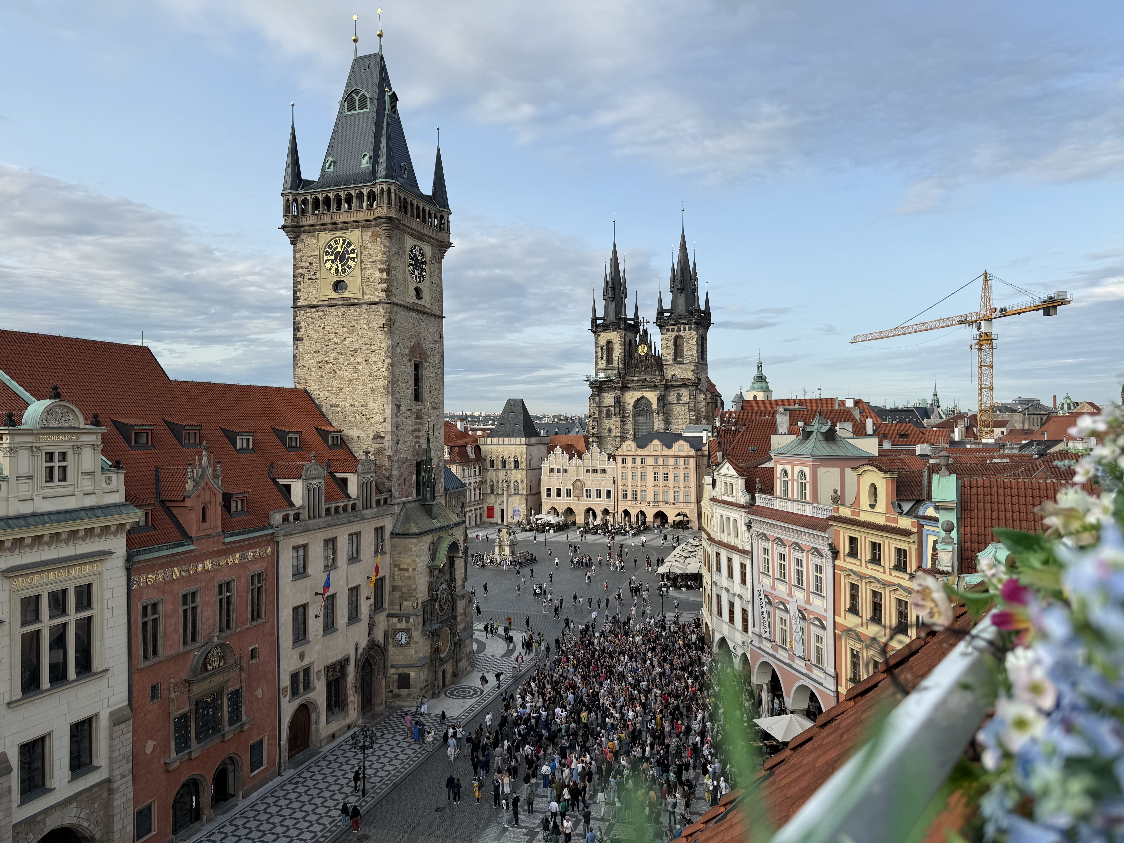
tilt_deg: -0.2
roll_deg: +0.6
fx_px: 779
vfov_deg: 56.8
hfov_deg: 71.6
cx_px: 562
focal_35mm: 24
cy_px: 422
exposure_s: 1/2611
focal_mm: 6.76
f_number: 1.78
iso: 80
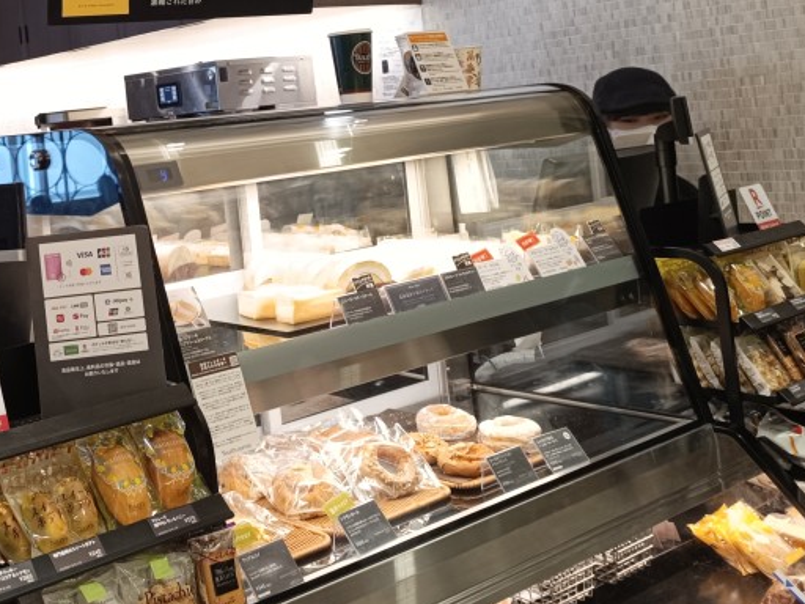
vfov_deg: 29.7
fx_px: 1116
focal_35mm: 48
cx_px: 93
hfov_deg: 37.3
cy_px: 135
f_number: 1.65
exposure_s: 1/100
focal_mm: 6.14
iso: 942
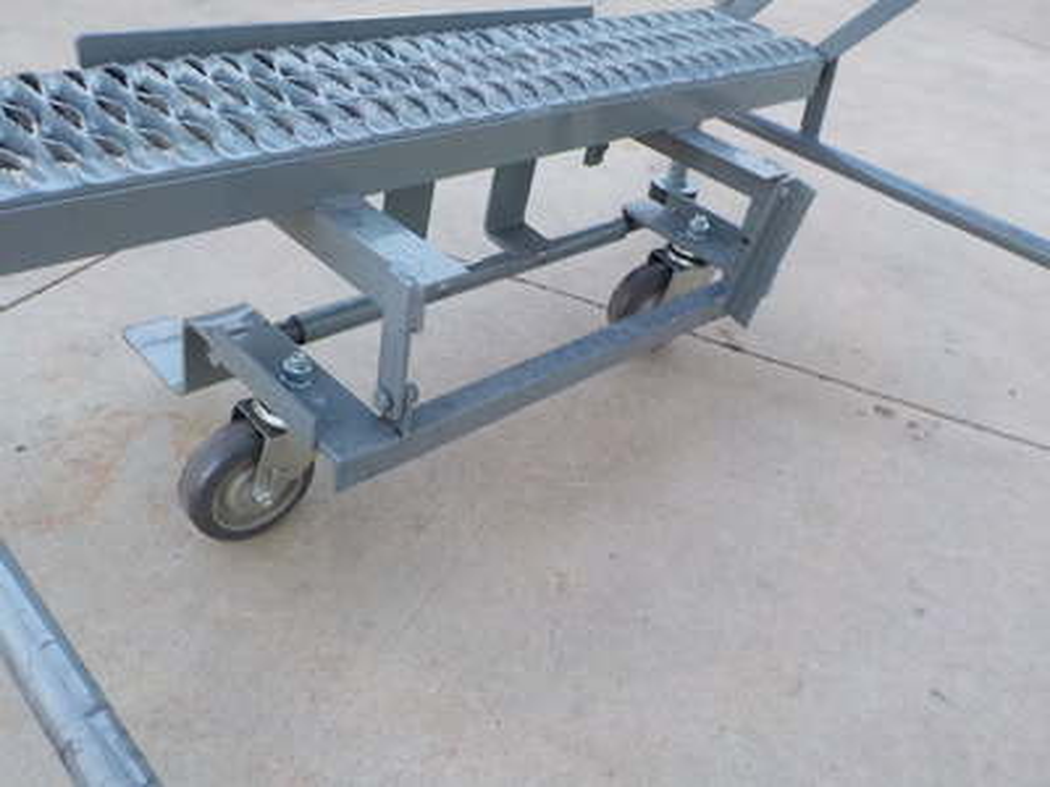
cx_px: 525
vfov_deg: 46.8
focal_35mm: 30
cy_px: 394
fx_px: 910
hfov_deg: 60.0
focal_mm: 4.1
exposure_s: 1/30
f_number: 3.3
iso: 180
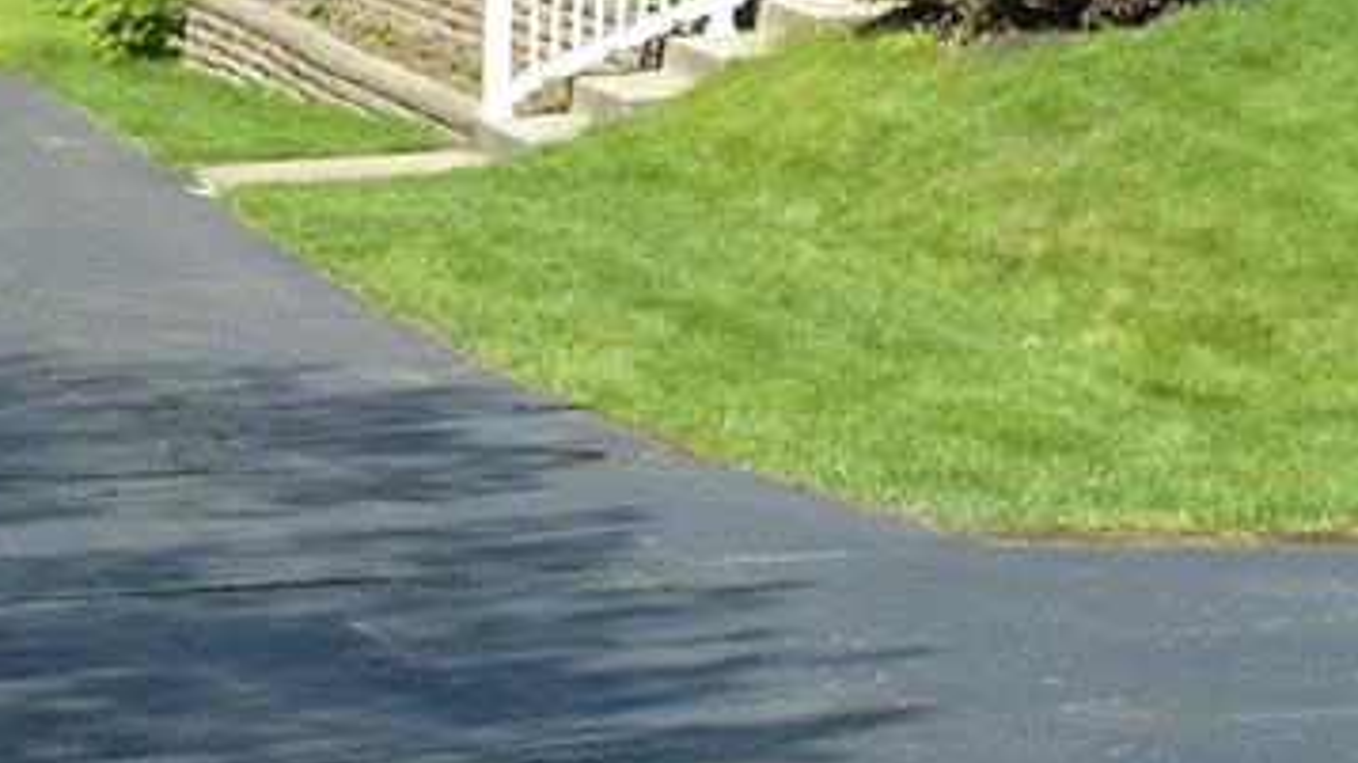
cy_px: -273
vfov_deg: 8.9
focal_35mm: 134
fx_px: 4823
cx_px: 876
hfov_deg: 16.0
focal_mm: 9.1
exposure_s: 1/400
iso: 80
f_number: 3.9
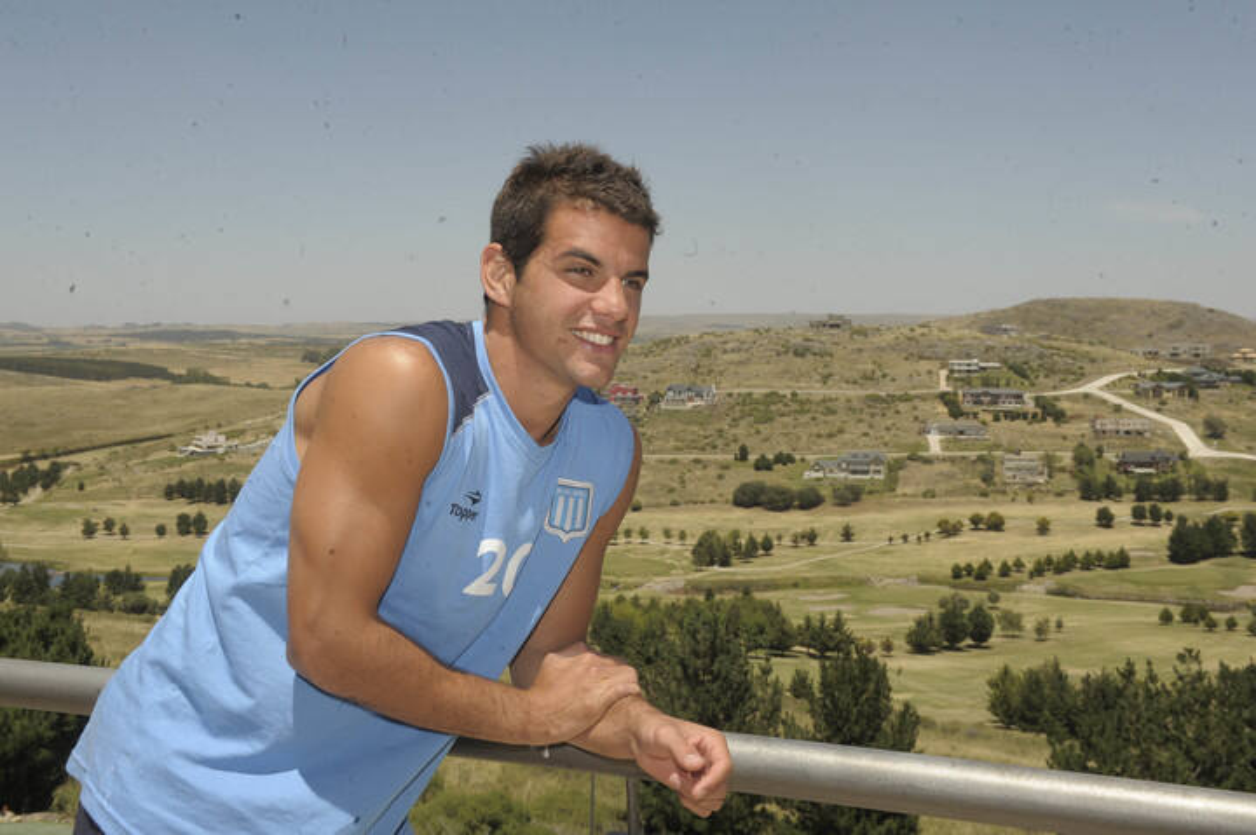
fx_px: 1464
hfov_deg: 46.4
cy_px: 418
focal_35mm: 42
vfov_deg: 31.8
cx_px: 628
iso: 250
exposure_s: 1/250
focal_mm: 42
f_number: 18
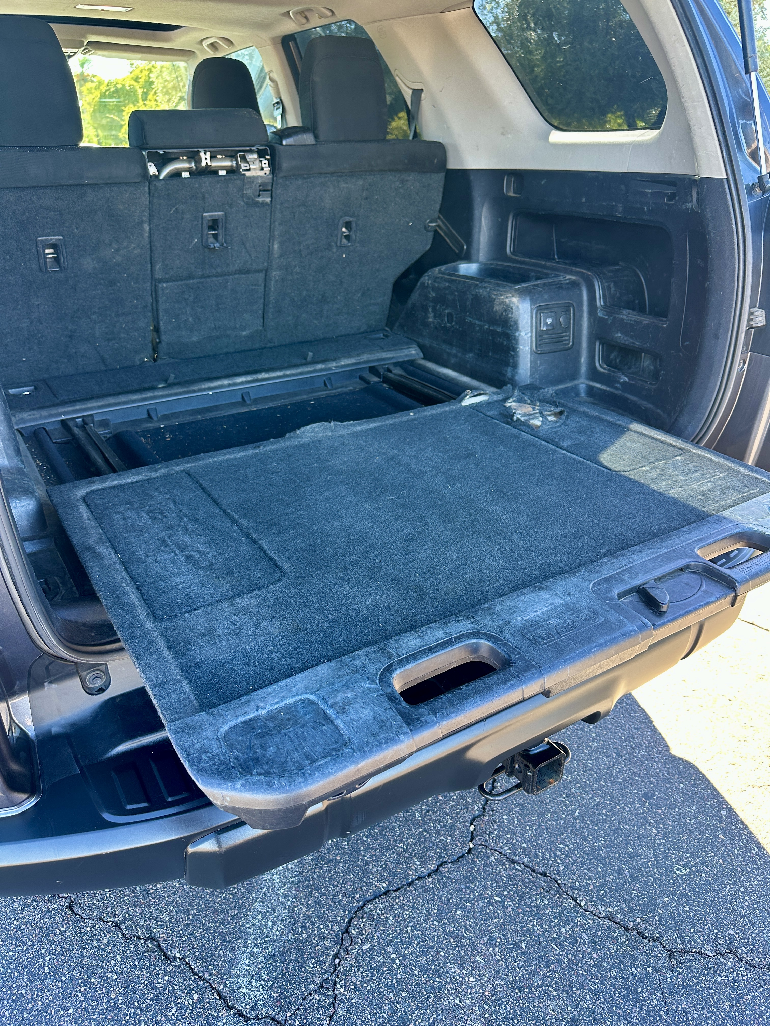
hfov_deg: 56.8
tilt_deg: -26.0
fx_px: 712
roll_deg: -0.4
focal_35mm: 24
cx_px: 385
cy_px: 513
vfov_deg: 71.6
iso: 100
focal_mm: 6.86
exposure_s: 1/121
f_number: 1.78
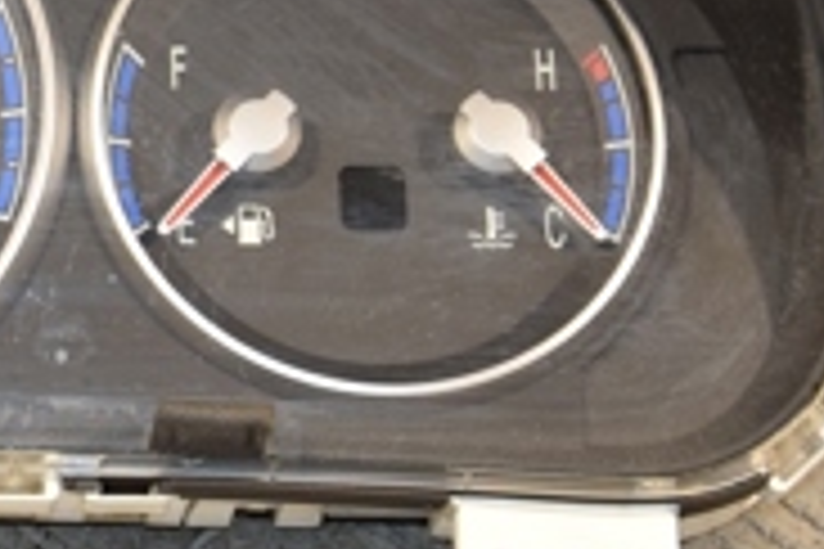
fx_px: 5768
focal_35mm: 252
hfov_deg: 8.1
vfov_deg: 5.4
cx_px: -275
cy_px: -76
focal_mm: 48
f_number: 4.8
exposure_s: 1/160
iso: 800
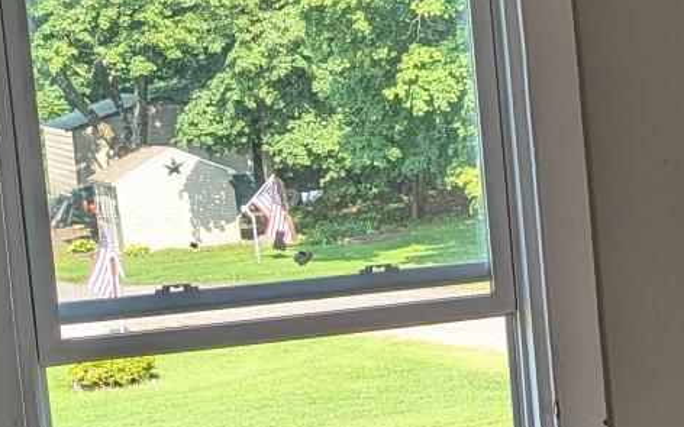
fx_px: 2051
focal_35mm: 110
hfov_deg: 17.2
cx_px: 1017
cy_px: 252
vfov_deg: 11.9
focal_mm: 6.9
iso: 27
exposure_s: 1/205
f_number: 1.68
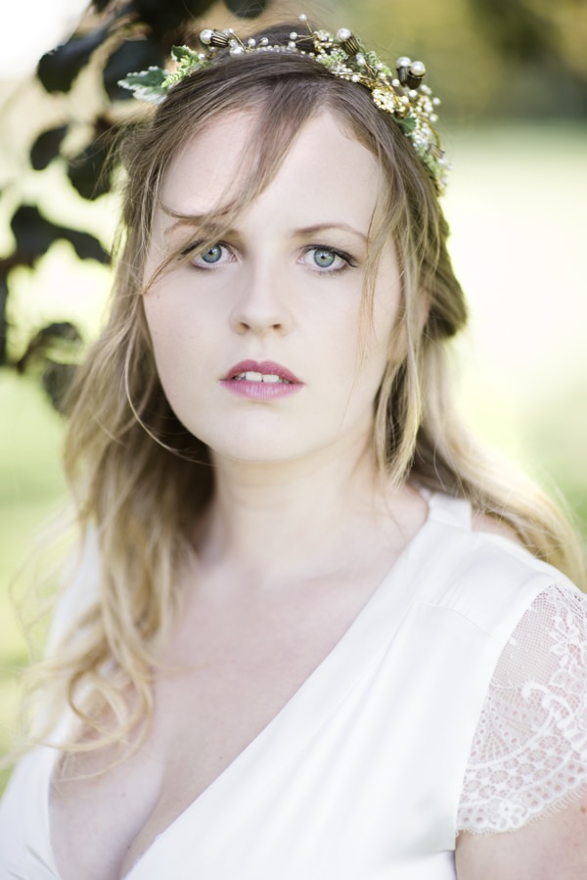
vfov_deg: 23.9
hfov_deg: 16.1
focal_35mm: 85
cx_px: 294
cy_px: 440
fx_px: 2077
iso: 320
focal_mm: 85
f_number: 1.4
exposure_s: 1/1000
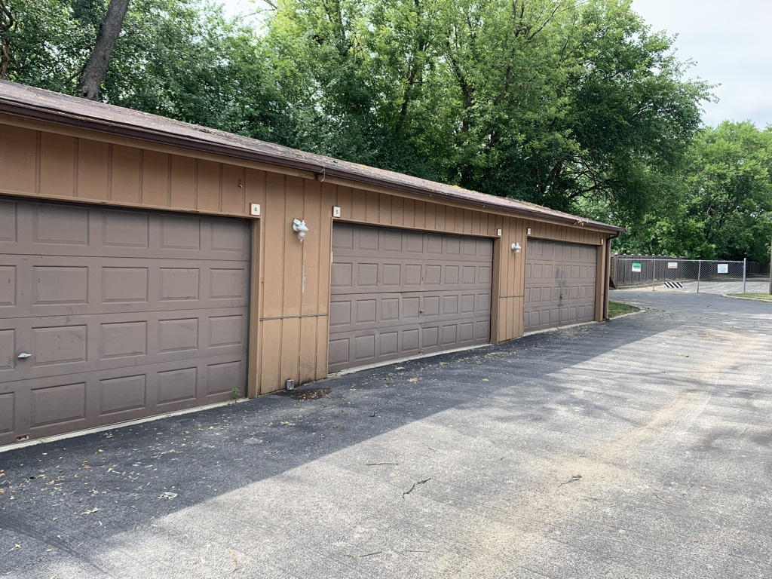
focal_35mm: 26
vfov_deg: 53.1
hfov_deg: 67.3
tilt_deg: -0.7
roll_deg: -1.6
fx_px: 580
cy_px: 290
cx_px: 386
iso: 25
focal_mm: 4.25
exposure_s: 1/616
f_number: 1.8
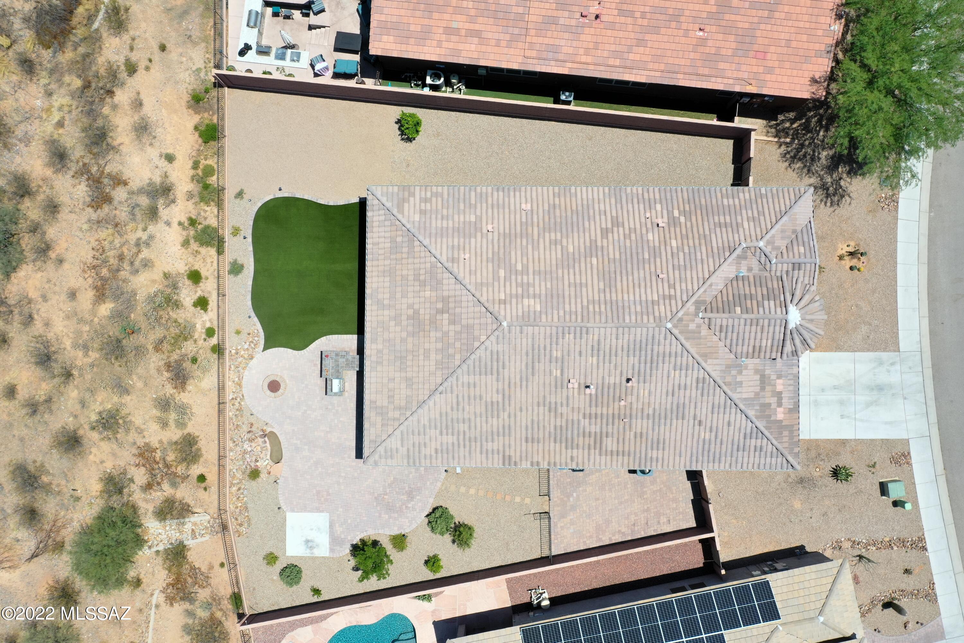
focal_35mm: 28
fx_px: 750
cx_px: 482
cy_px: 322
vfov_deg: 46.4
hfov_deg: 65.5
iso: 100
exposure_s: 1/640
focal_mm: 10.26
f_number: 6.3
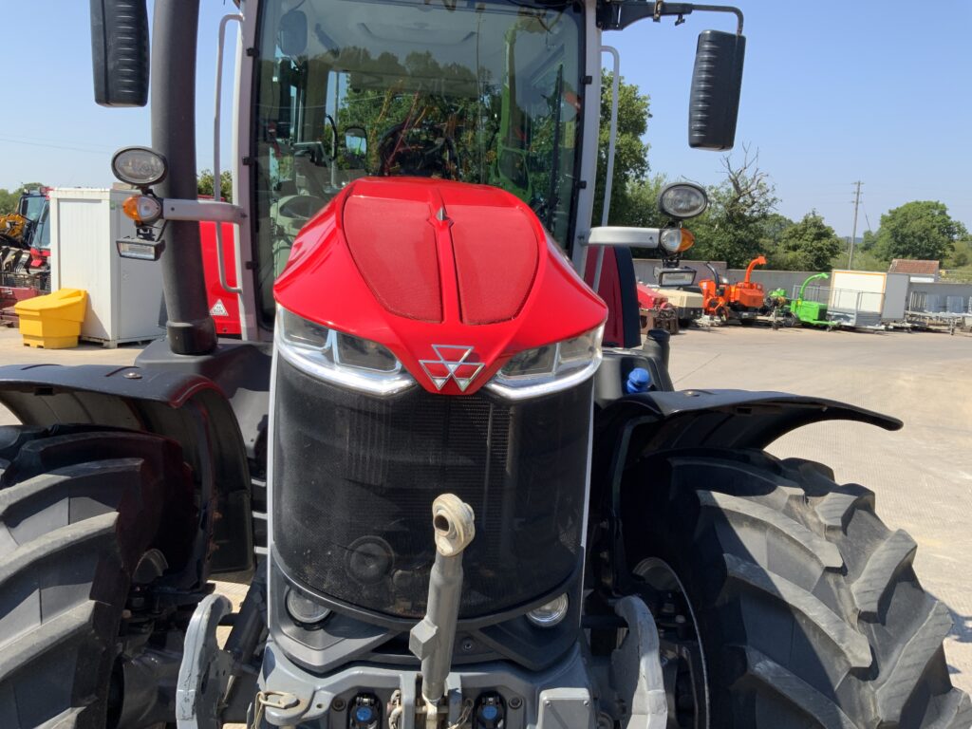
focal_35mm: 29
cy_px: 364
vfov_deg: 48.2
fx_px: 814
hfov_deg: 61.7
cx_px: 486
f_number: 1.8
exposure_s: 1/898
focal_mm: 3
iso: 16
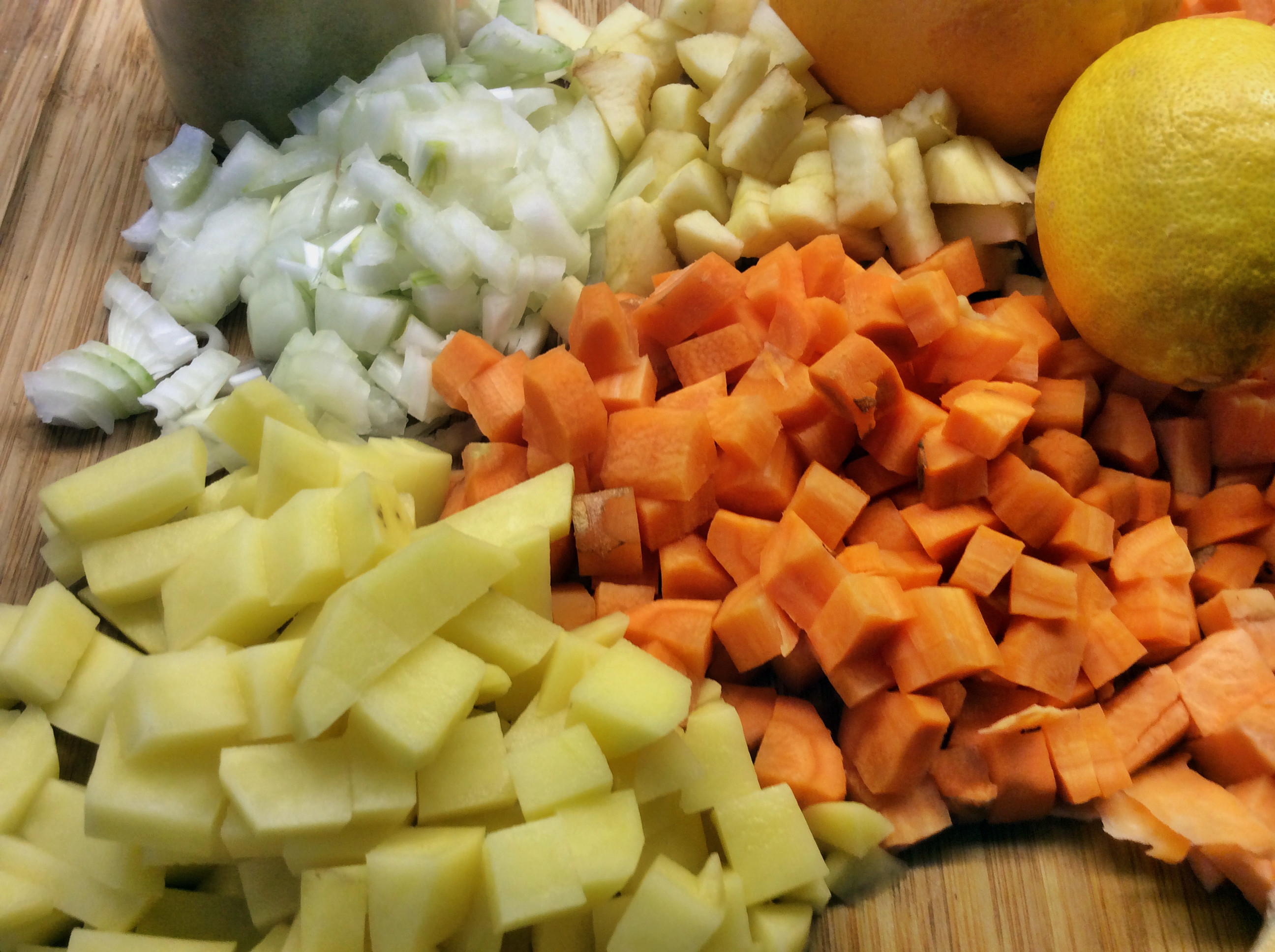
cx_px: 638
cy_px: 476
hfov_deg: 56.9
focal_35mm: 32
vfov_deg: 44.1
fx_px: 1177
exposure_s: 1/25
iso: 40
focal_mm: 3.3
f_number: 2.4
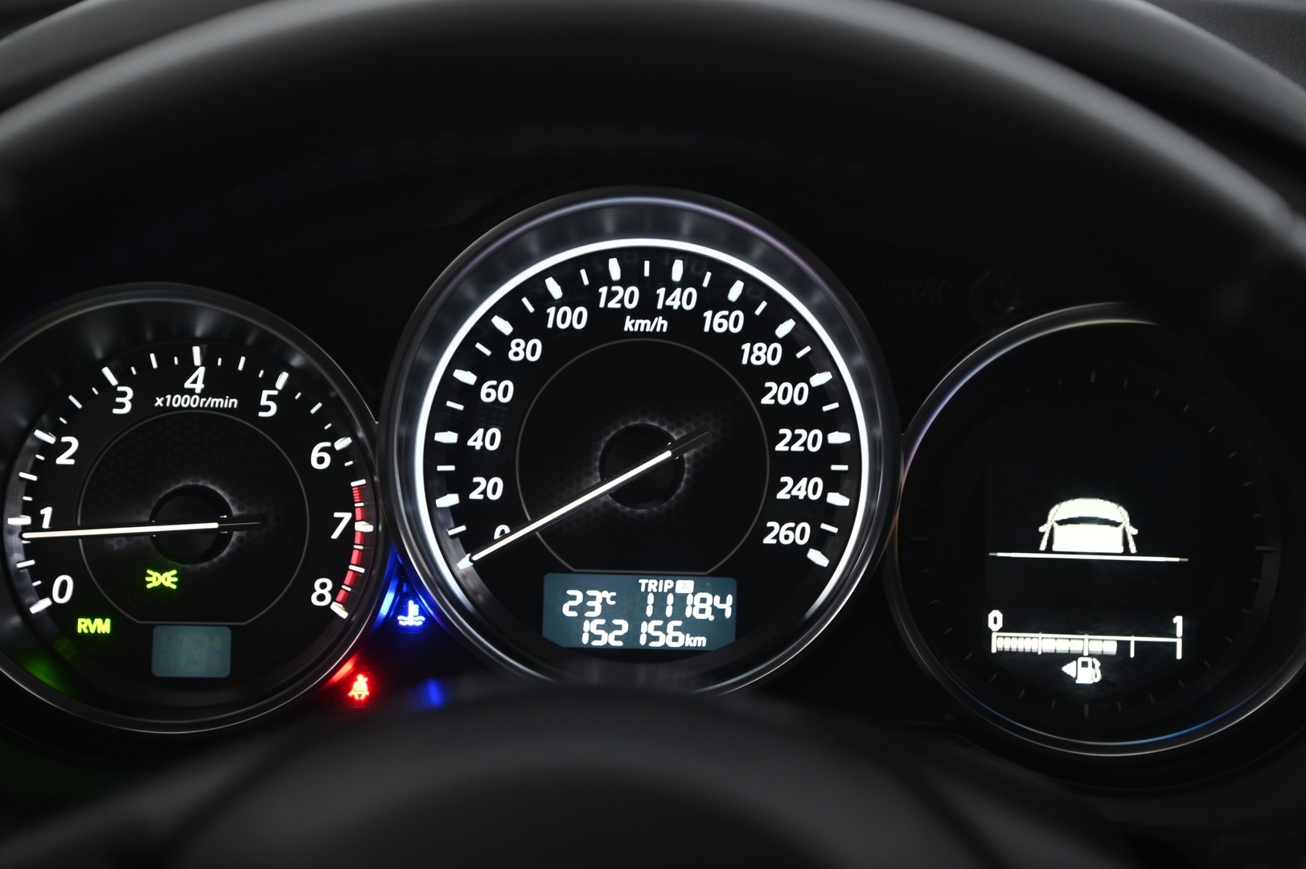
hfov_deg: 17.1
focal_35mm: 120
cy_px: 434
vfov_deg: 11.4
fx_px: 4350
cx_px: 653
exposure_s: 1/25
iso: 2000
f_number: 4
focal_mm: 120
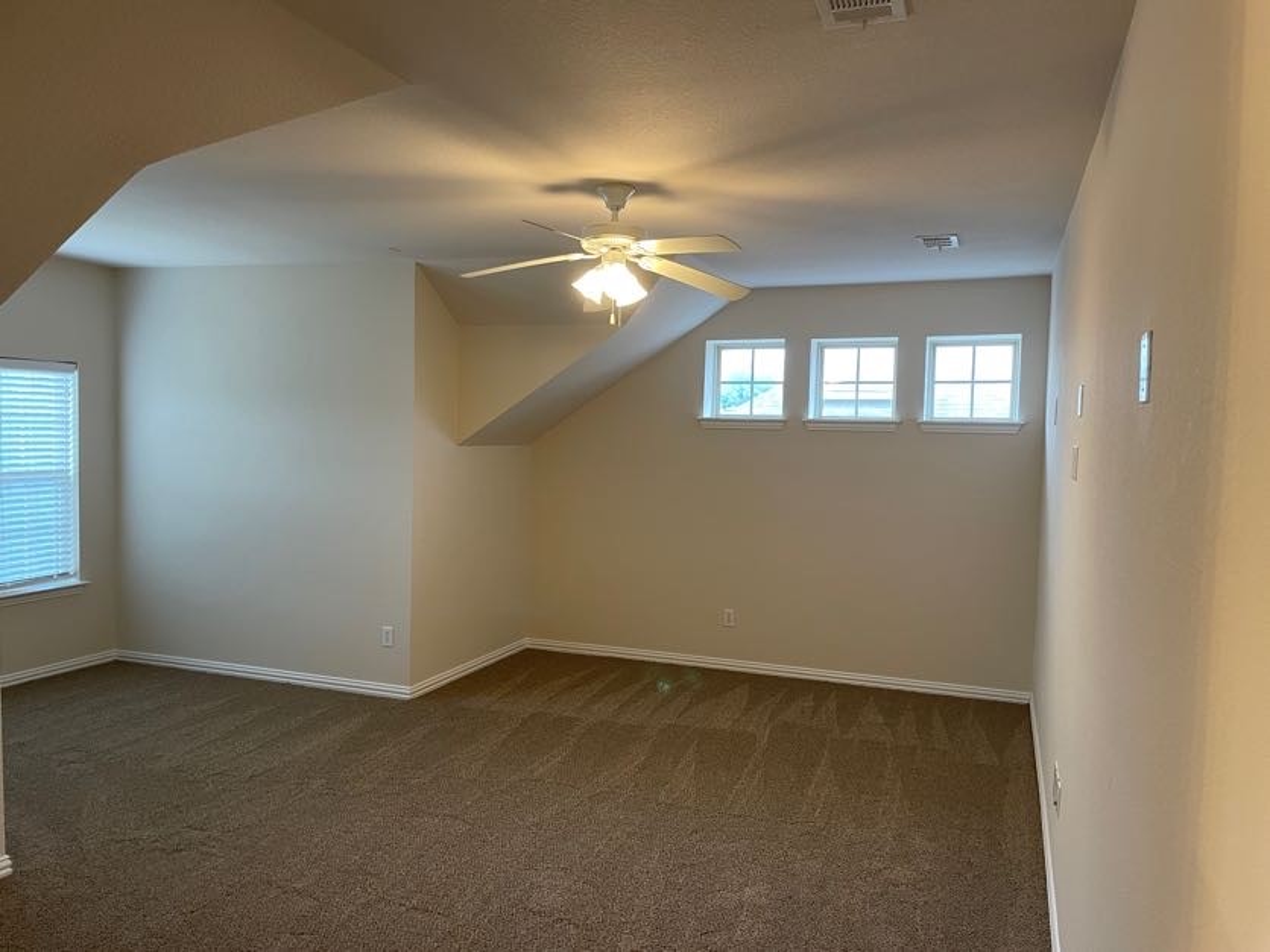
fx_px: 954
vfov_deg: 53.1
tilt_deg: -3.2
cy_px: 476
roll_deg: -0.5
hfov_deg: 67.3
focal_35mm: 26
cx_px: 635
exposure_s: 1/60
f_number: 1.6
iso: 125
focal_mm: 4.2
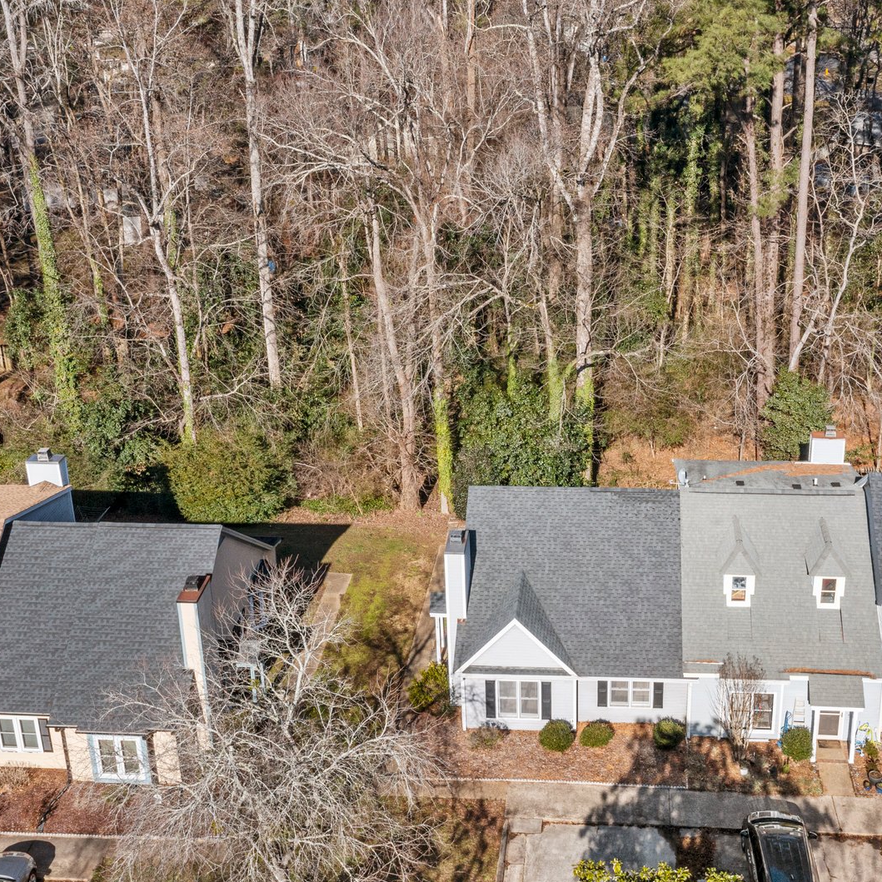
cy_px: 421
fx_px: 1326
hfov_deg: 36.7
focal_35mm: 46
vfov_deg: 36.8
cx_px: 510
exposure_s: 1/500
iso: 100
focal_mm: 10.26
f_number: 8
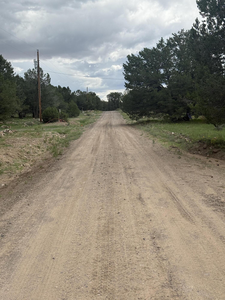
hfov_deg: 30.3
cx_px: 112
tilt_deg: -3.8
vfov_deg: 39.7
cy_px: 150
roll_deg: +1.9
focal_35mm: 48
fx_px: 416
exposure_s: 1/3534
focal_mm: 6.76
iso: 64
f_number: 1.78
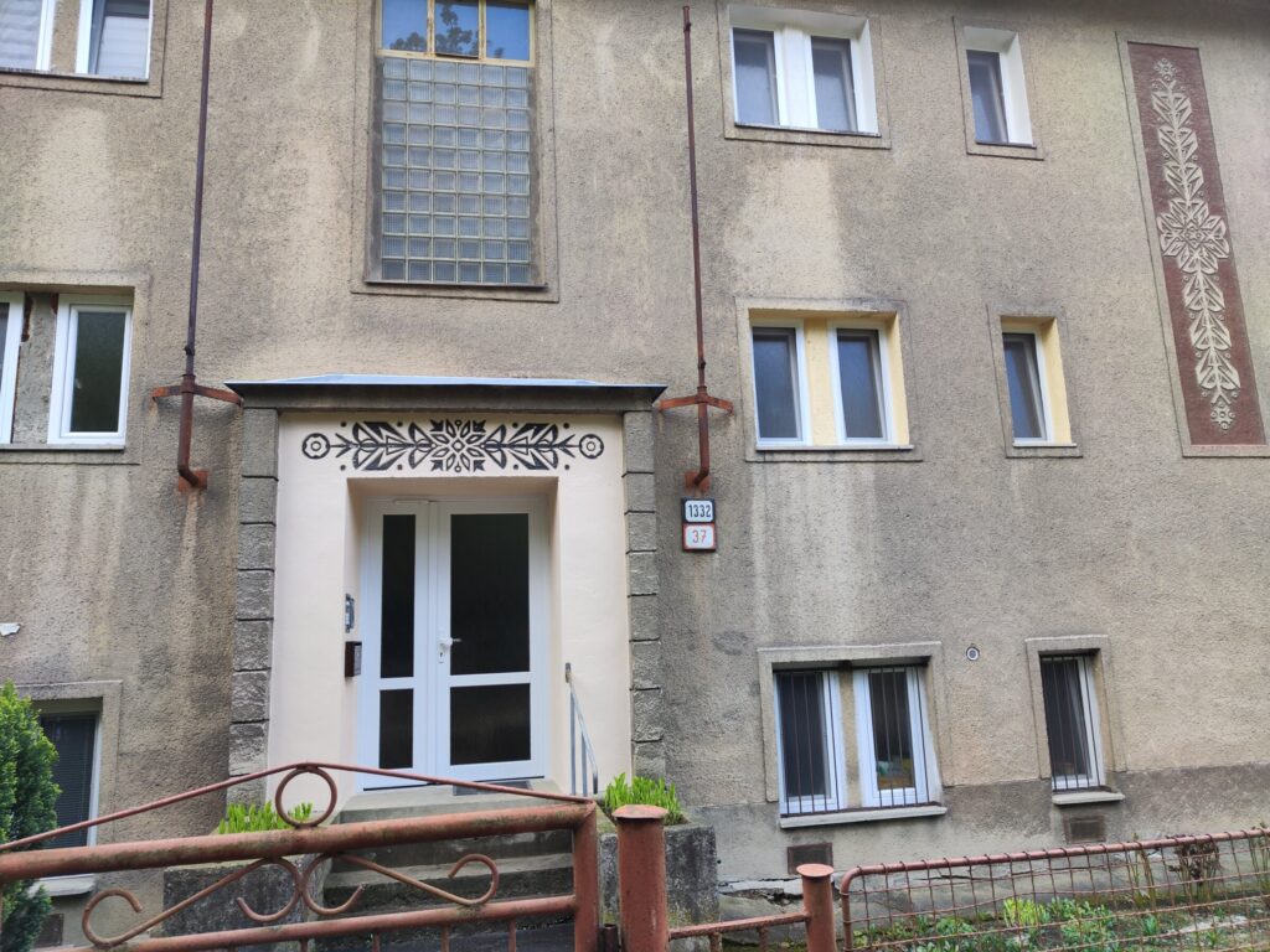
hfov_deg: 71.6
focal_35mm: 24
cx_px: 635
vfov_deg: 56.8
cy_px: 476
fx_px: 881
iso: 195
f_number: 1.88
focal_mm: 5.59
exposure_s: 1/1000
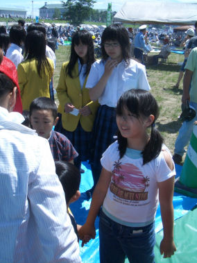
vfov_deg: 47.8
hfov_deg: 36.8
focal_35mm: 39
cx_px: 88
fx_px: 296
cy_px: 118
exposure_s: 1/500
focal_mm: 5.8
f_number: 4.3
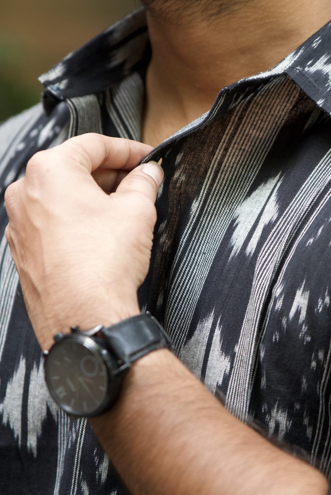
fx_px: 2329
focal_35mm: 169
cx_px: 247
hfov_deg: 8.1
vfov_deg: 12.1
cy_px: 181
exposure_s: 1/60
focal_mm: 101
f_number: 4
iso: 1000
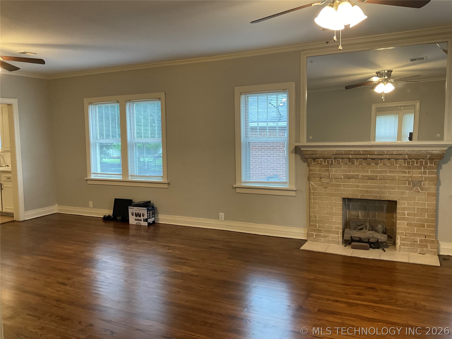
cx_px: 226
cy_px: 170
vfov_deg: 48.2
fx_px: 379
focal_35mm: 29
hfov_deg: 61.7
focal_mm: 3
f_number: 1.8
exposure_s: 1/60
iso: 100
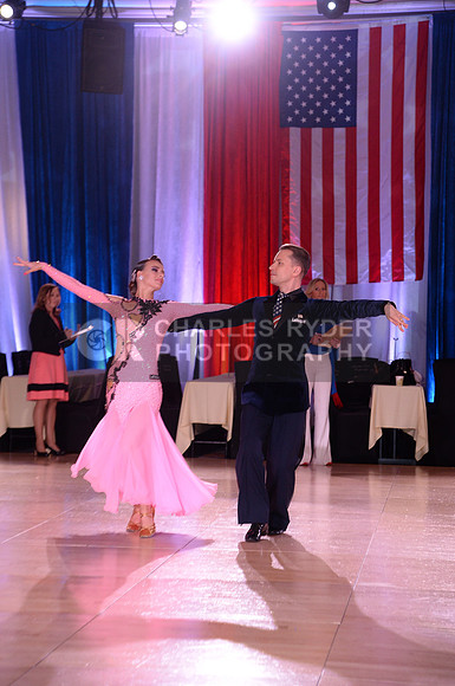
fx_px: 1749
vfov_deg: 22.2
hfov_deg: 14.8
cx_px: 228
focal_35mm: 92
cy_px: 343
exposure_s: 1/250
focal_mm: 92
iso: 2000
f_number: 5
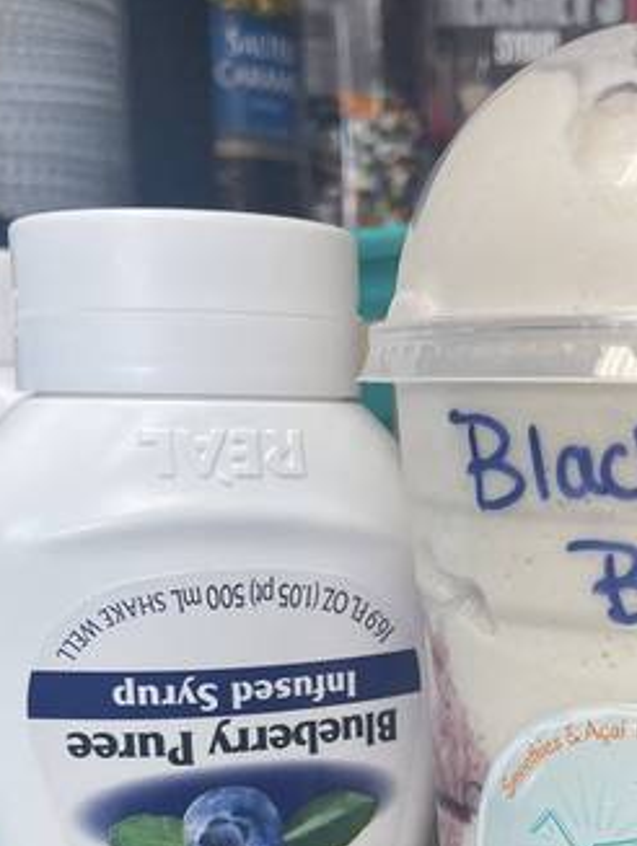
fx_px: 1371
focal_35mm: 56
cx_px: 482
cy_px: 819
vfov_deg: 32.0
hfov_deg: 25.8
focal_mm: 5.1
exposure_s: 1/120
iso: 80
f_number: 1.6
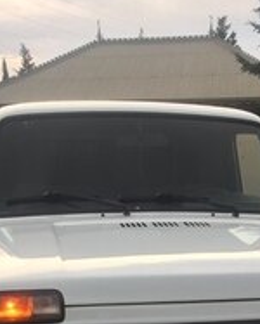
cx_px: 182
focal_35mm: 75
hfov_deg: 20.4
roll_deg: +1.6
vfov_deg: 23.4
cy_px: 378
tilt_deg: -18.8
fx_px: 720
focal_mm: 4.15
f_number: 2.2
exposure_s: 1/129
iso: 32
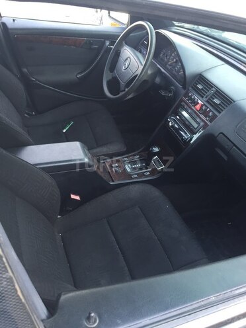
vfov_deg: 61.7
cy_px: 164
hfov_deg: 48.2
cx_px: 123
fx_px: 275
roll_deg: -12.5
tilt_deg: -40.7
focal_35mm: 29
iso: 32
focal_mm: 4.15
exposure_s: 1/33
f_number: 2.2
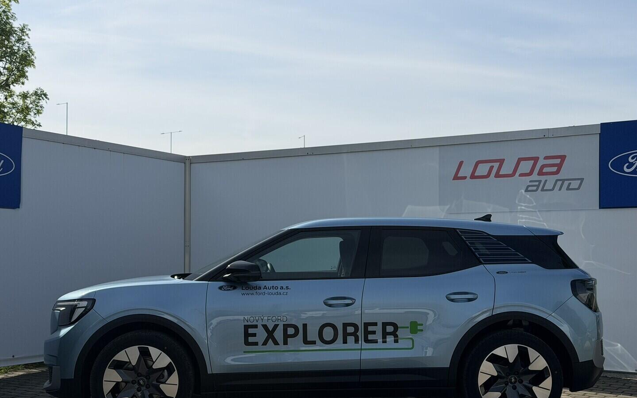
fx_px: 885
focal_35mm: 51
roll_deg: +0.0
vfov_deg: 25.3
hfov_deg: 39.6
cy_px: 232
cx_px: 319
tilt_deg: +0.5
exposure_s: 1/9901
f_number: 1.78
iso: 64
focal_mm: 6.76
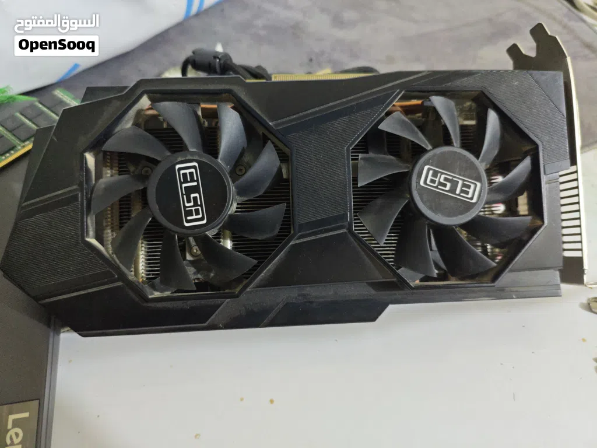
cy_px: 224
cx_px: 298
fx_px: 448
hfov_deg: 67.3
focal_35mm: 26
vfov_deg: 53.1
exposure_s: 1/20
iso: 320
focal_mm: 4.94
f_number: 1.59
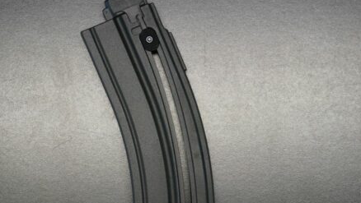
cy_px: 143
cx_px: 168
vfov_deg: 12.5
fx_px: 926
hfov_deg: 22.0
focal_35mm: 97
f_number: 5.6
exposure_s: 1/80
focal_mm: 45
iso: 800
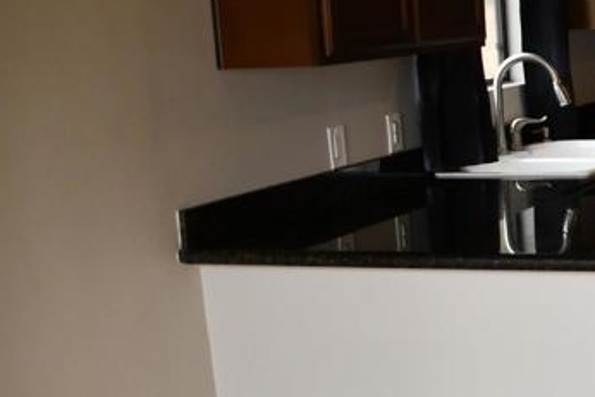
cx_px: 862
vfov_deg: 17.1
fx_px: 1323
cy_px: 217
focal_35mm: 80
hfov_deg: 21.7
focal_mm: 18
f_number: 3.5
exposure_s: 1/50
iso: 200
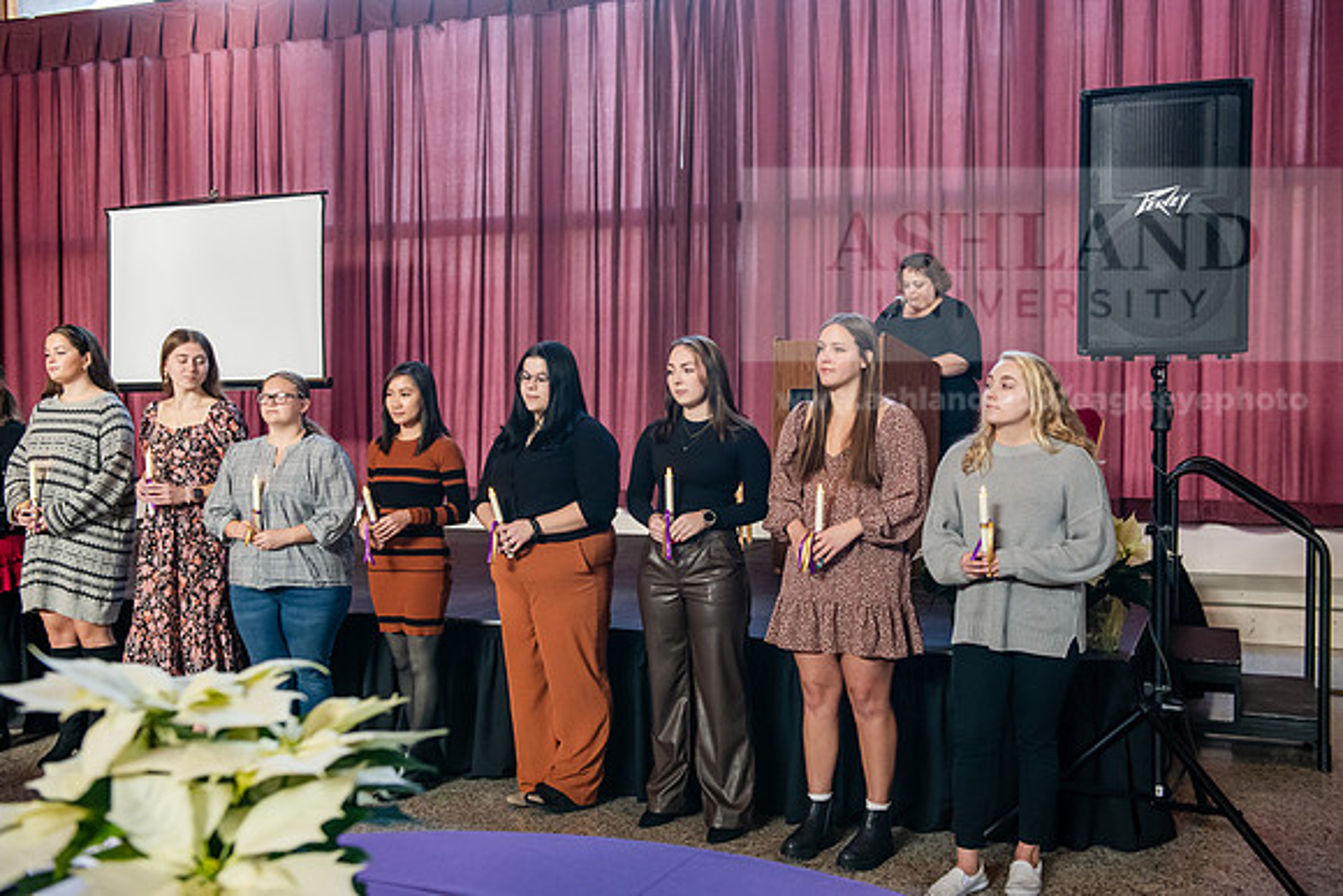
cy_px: 448
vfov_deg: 35.1
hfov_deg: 50.7
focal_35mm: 38
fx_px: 1418
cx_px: 672
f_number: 4
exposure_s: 1/200
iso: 2000
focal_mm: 38
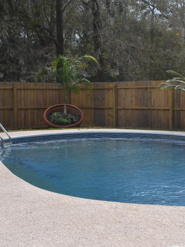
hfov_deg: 20.8
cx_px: 146
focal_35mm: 70
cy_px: 123
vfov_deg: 27.8
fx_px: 499
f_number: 7.1
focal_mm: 32
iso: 100
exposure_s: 1/200
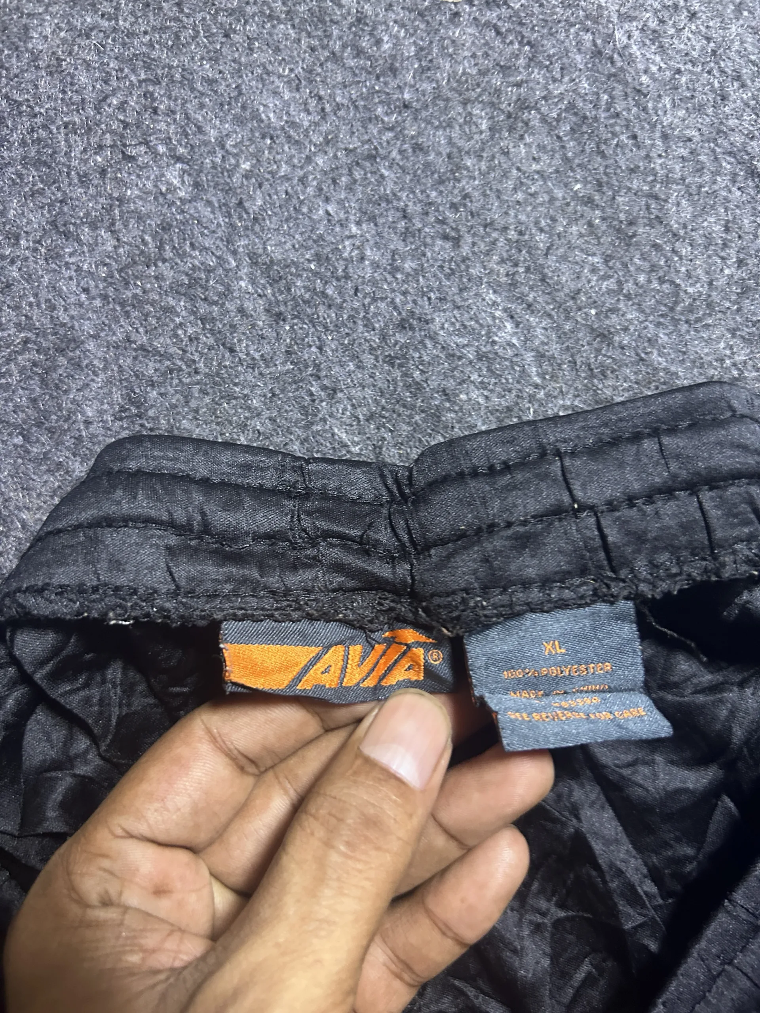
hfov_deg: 53.1
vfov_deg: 67.3
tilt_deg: -65.8
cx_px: 380
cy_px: 506
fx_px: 761
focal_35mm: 26
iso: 400
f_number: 1.5
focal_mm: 5.7
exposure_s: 1/50
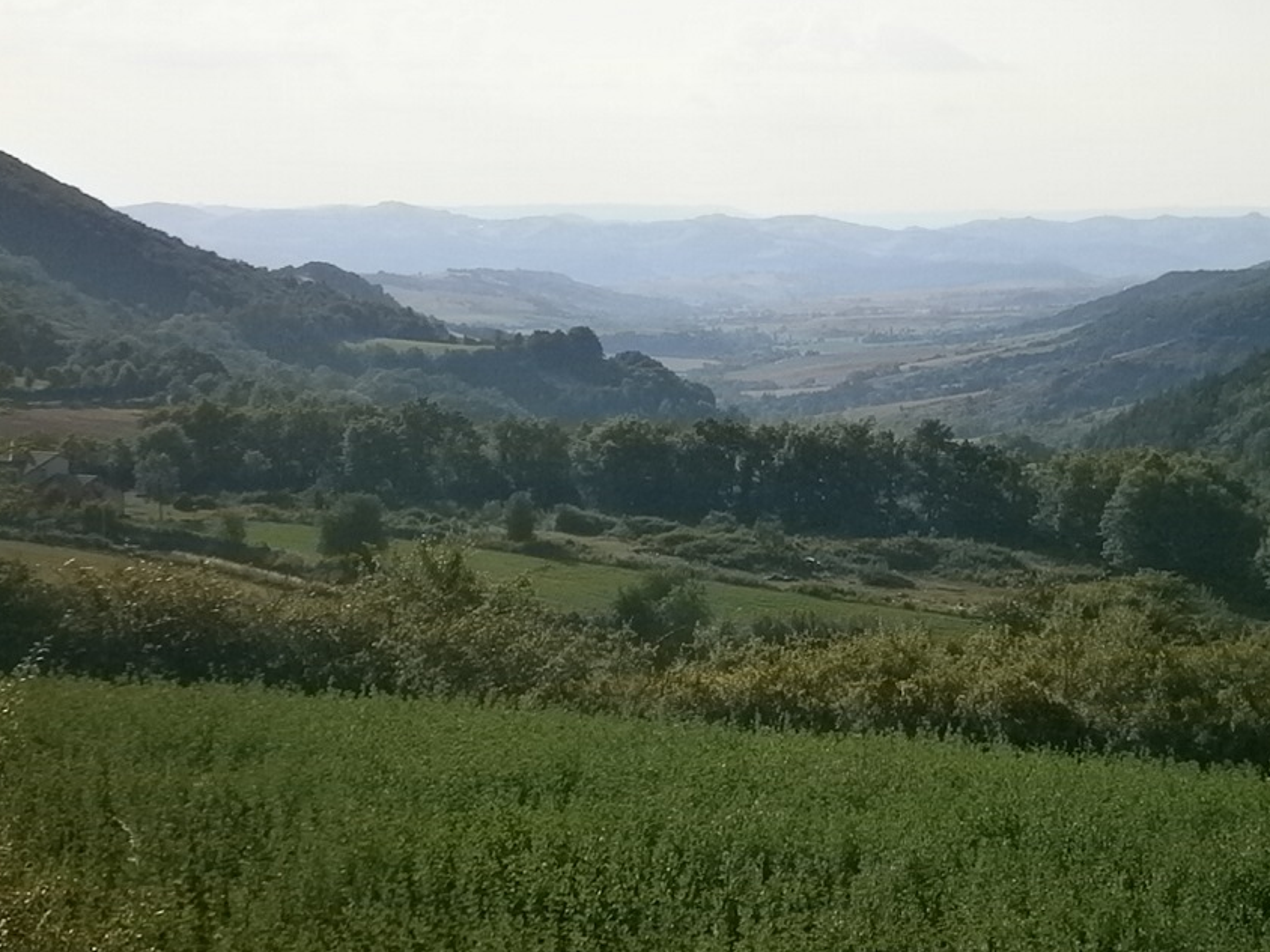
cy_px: 444
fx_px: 2862
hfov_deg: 24.8
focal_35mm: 78
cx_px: 898
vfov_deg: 18.9
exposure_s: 1/250
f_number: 9.7
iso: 80
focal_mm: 8.3
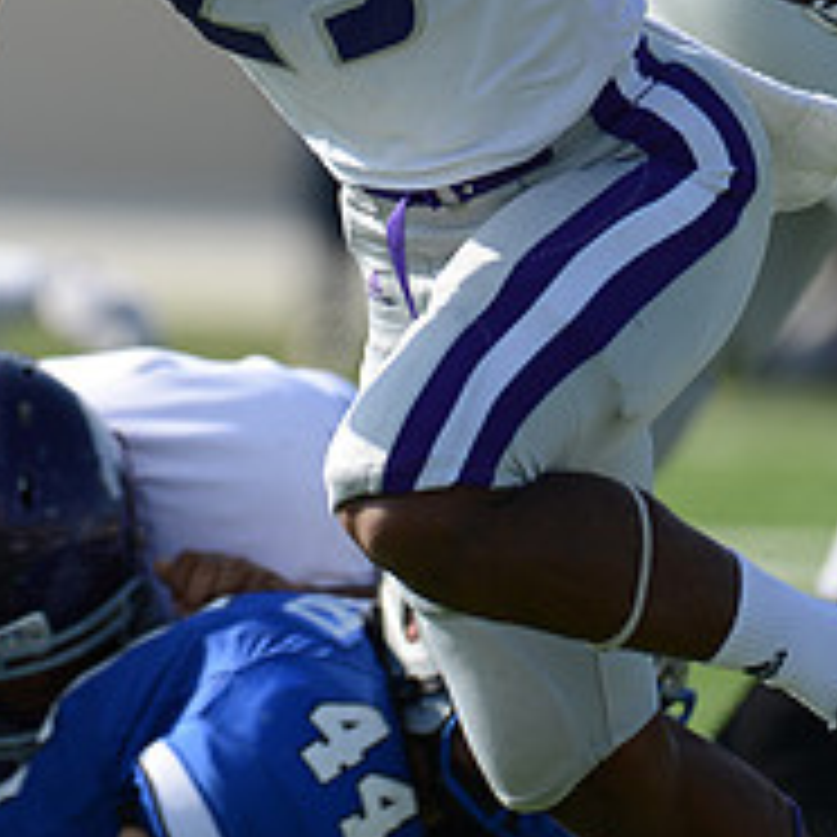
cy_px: 29
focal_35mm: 1063
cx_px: 126
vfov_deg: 1.6
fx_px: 29079
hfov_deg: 1.6
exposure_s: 1/3200
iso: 200
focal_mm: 400
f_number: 2.8
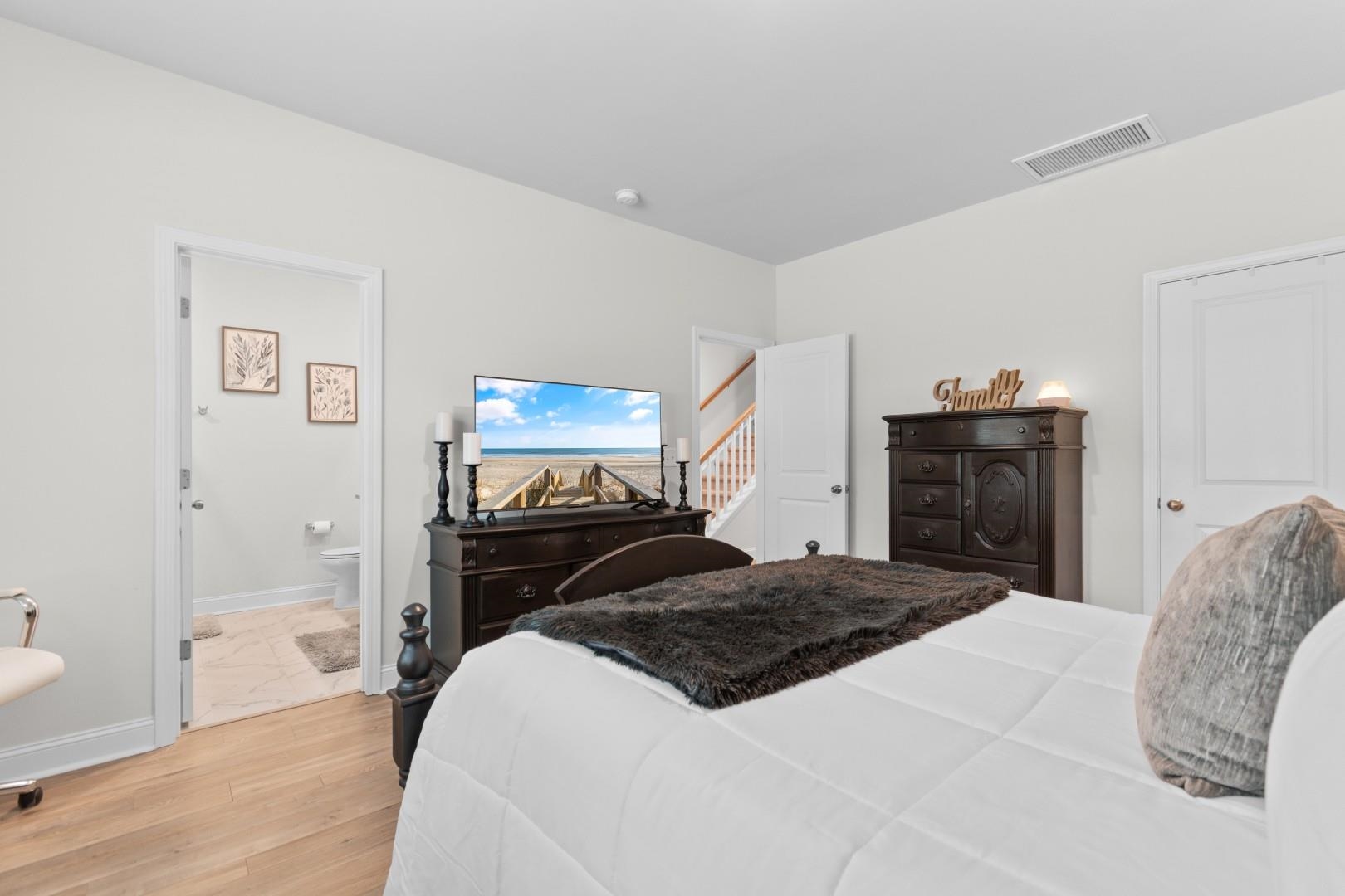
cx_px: 672
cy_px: 448
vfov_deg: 77.3
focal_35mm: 15
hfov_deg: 100.4
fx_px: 560
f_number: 4.5
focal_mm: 10
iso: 100
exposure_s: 1/2
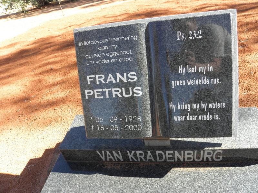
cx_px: 129
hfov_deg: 67.3
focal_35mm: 26
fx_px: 194
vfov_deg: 53.1
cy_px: 96
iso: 64
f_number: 4.5
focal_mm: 4.6
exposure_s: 1/80
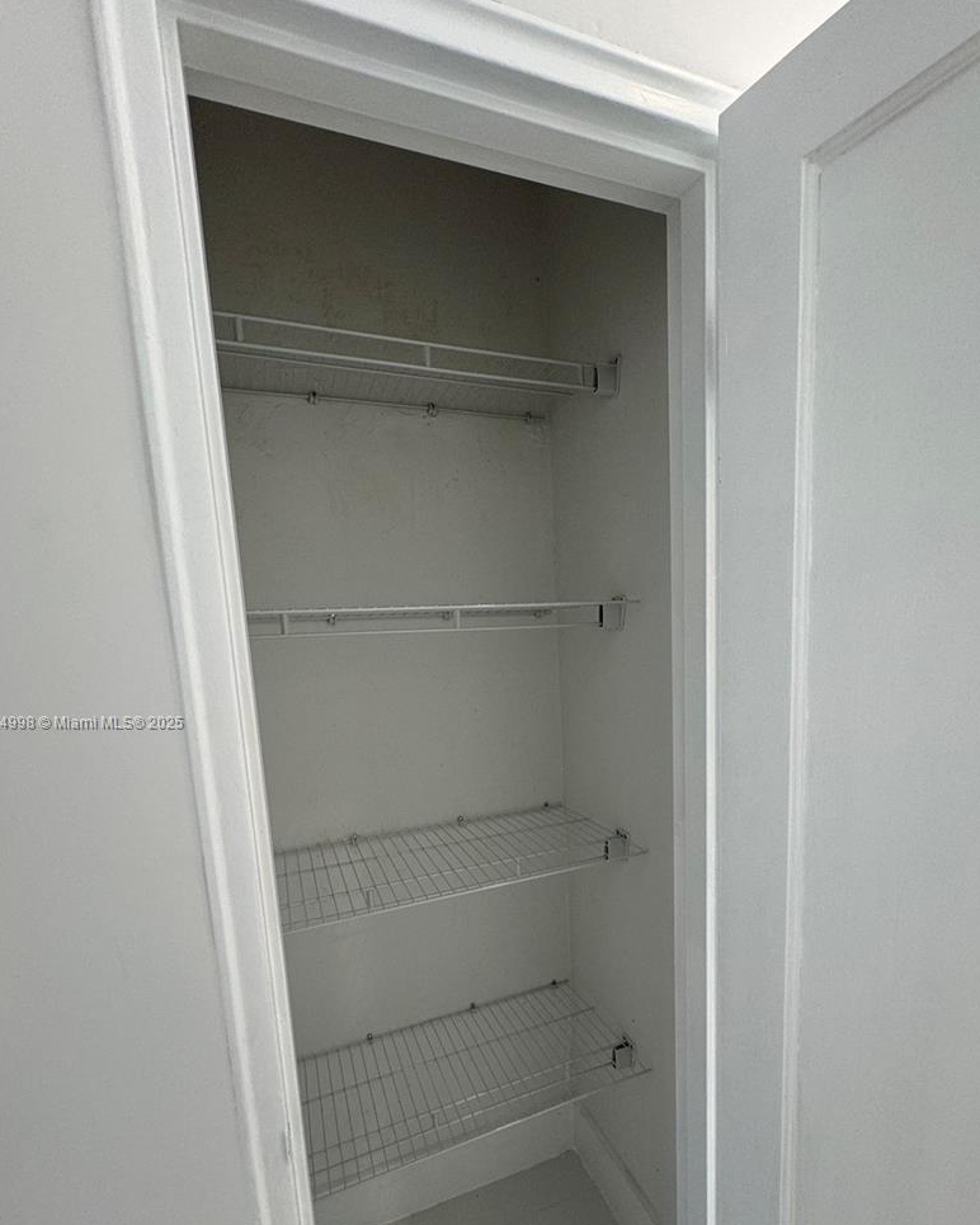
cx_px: 522
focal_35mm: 17
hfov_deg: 76.9
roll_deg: +3.3
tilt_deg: -7.9
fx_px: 616
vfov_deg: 88.7
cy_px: 724
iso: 100
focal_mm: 2.22
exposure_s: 1/103
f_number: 2.2
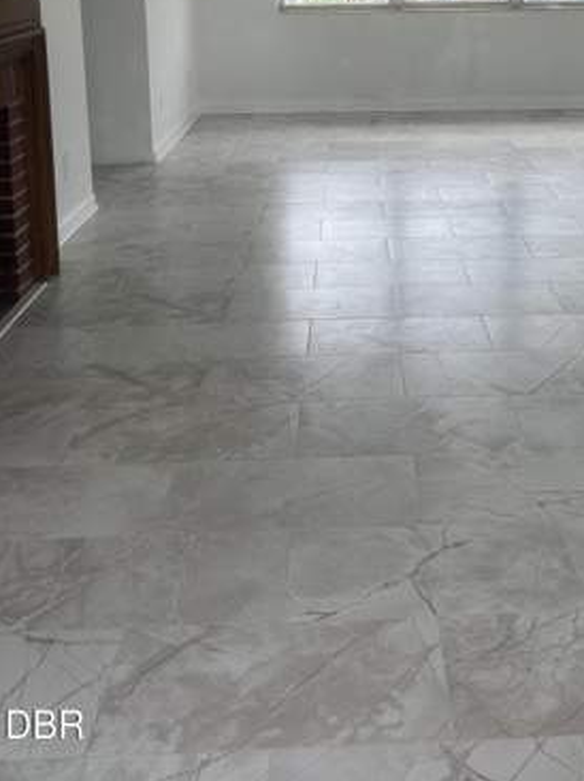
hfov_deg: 34.0
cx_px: 388
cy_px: 105
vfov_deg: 41.8
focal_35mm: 42
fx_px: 946
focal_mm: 6.86
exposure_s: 1/469
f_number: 1.78
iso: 80
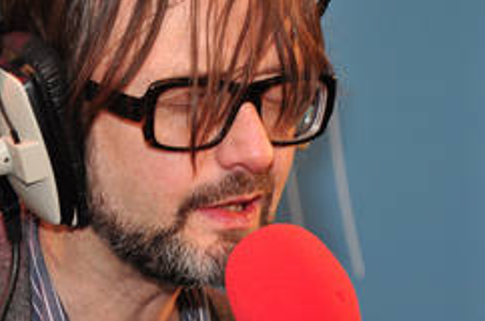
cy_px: 216
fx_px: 3680
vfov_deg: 5.0
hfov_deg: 7.5
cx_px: 257
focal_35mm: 274
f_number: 5.6
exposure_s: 1/60
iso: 400
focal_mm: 105
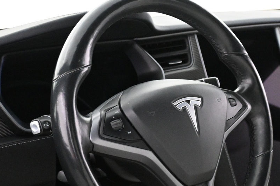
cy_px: 130
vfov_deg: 21.1
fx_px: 498
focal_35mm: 64
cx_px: 163
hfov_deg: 31.4
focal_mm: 21
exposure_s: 1/30
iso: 4000
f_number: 4
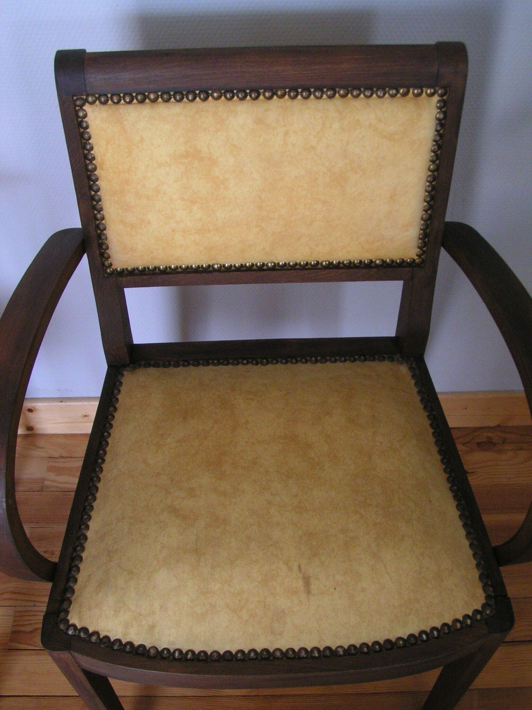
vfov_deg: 49.0
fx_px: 779
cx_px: 266
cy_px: 355
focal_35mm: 38
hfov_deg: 37.7
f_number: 5.6
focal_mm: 5.8
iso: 200
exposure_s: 1/50
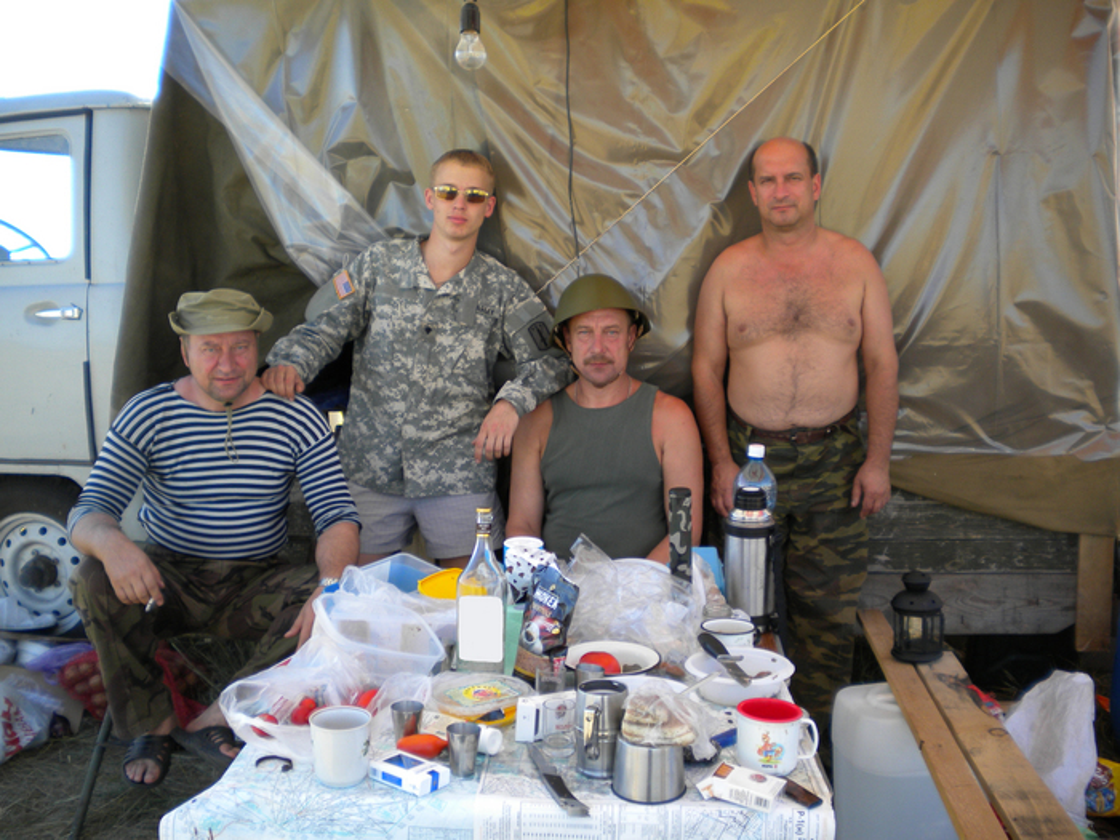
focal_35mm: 35
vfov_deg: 40.7
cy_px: 420
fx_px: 1132
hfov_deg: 52.6
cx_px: 560
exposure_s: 1/218
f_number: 3.1
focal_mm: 6.3
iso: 80
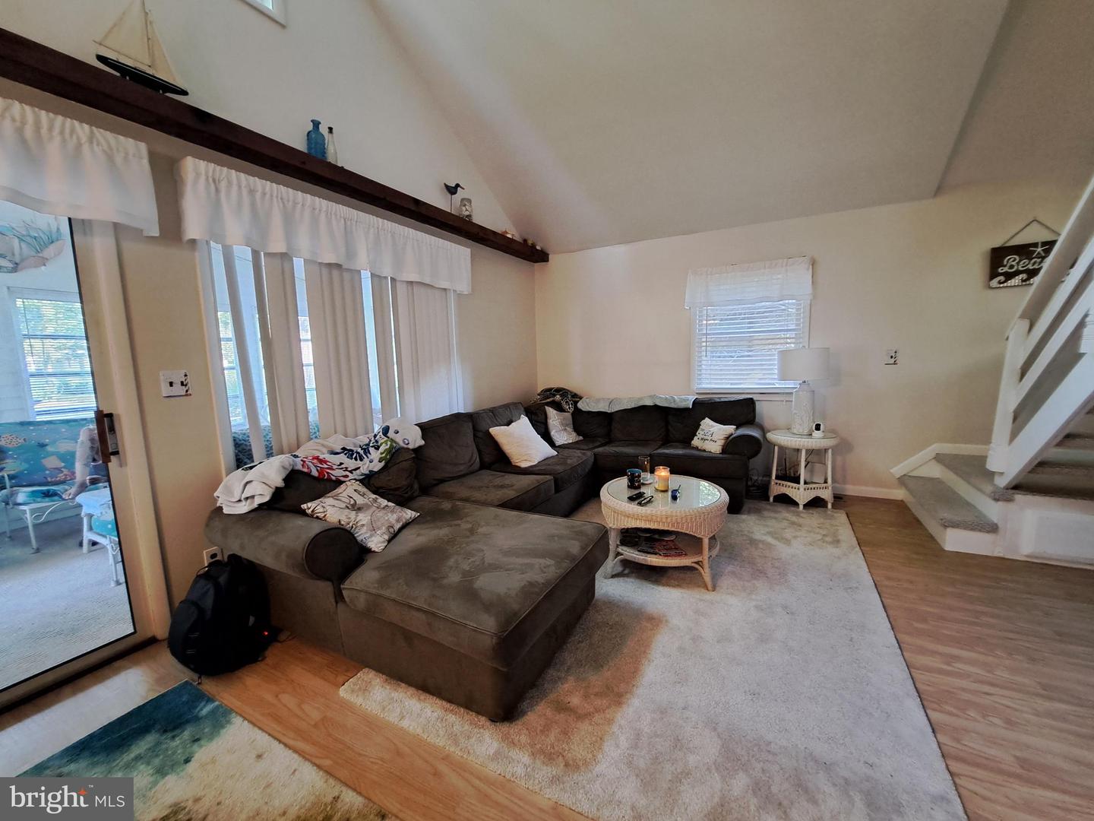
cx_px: 547
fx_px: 411
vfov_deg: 89.9
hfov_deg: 106.2
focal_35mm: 13
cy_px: 410
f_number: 2.2
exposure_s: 1/24
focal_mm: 1.74
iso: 250
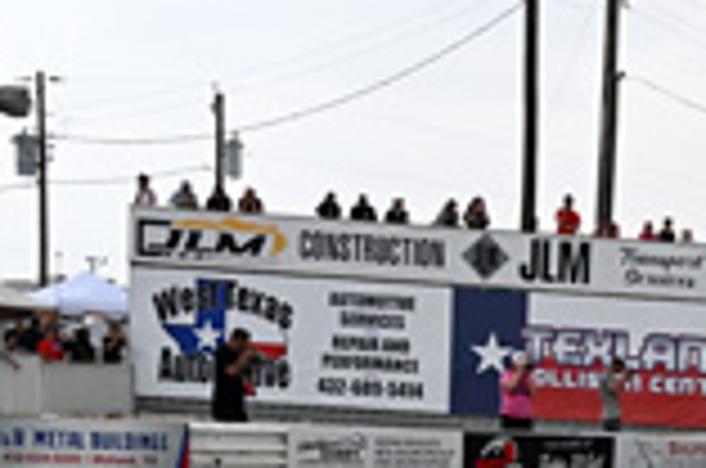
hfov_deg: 18.9
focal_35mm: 101
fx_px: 1969
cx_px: 917
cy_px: 659
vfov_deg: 13.0
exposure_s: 1/1250
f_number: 5.6
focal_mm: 31.5
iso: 1800
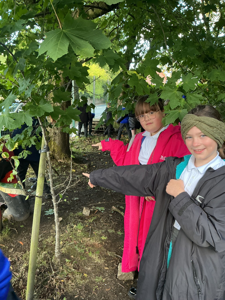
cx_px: 112
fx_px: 251
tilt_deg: -10.2
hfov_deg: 48.2
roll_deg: -0.3
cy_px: 150
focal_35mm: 29
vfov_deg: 61.7
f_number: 1.8
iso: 50
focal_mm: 3
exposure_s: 1/60
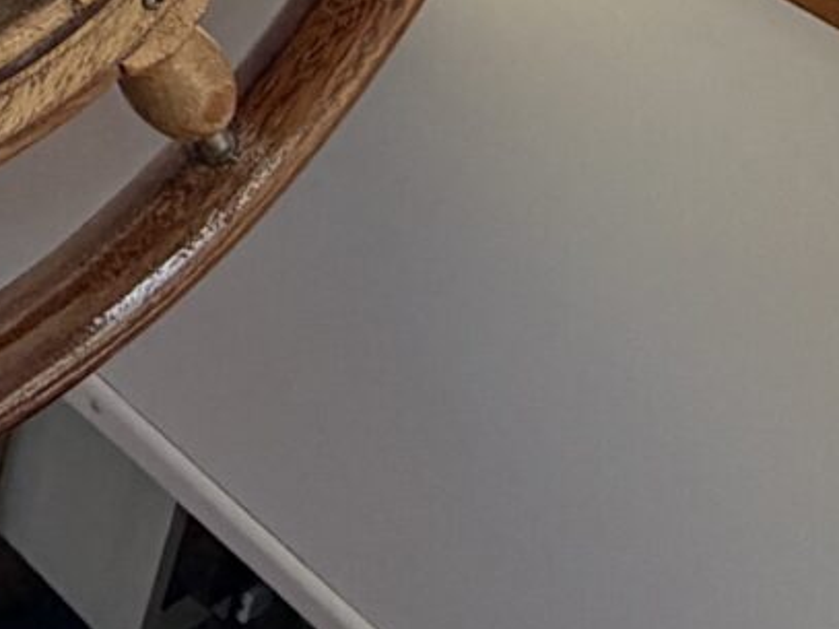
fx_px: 2132
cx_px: -627
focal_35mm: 88
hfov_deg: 18.1
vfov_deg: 14.8
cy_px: -468
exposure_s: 1/229
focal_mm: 2.22
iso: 50
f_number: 2.2
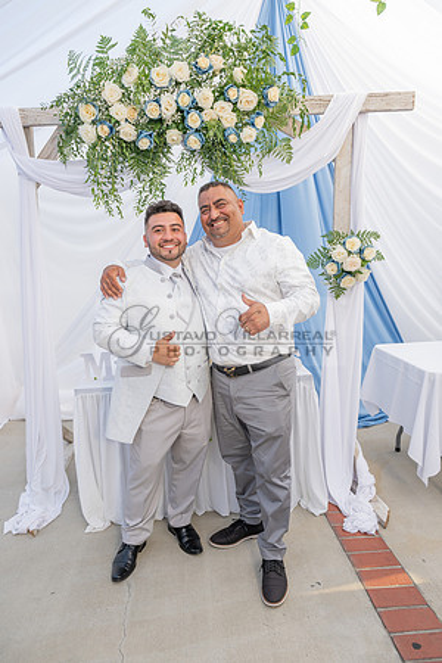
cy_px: 332
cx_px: 221
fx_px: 442
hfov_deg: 53.1
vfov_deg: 73.7
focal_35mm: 24
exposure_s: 1/125
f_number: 5.6
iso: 200
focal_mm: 24
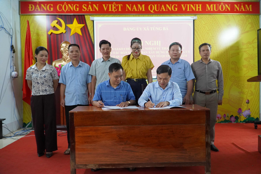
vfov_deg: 43.6
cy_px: 87
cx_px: 130
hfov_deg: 61.9
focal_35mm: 30
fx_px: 217
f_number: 4
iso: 2500
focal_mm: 20
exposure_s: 1/160
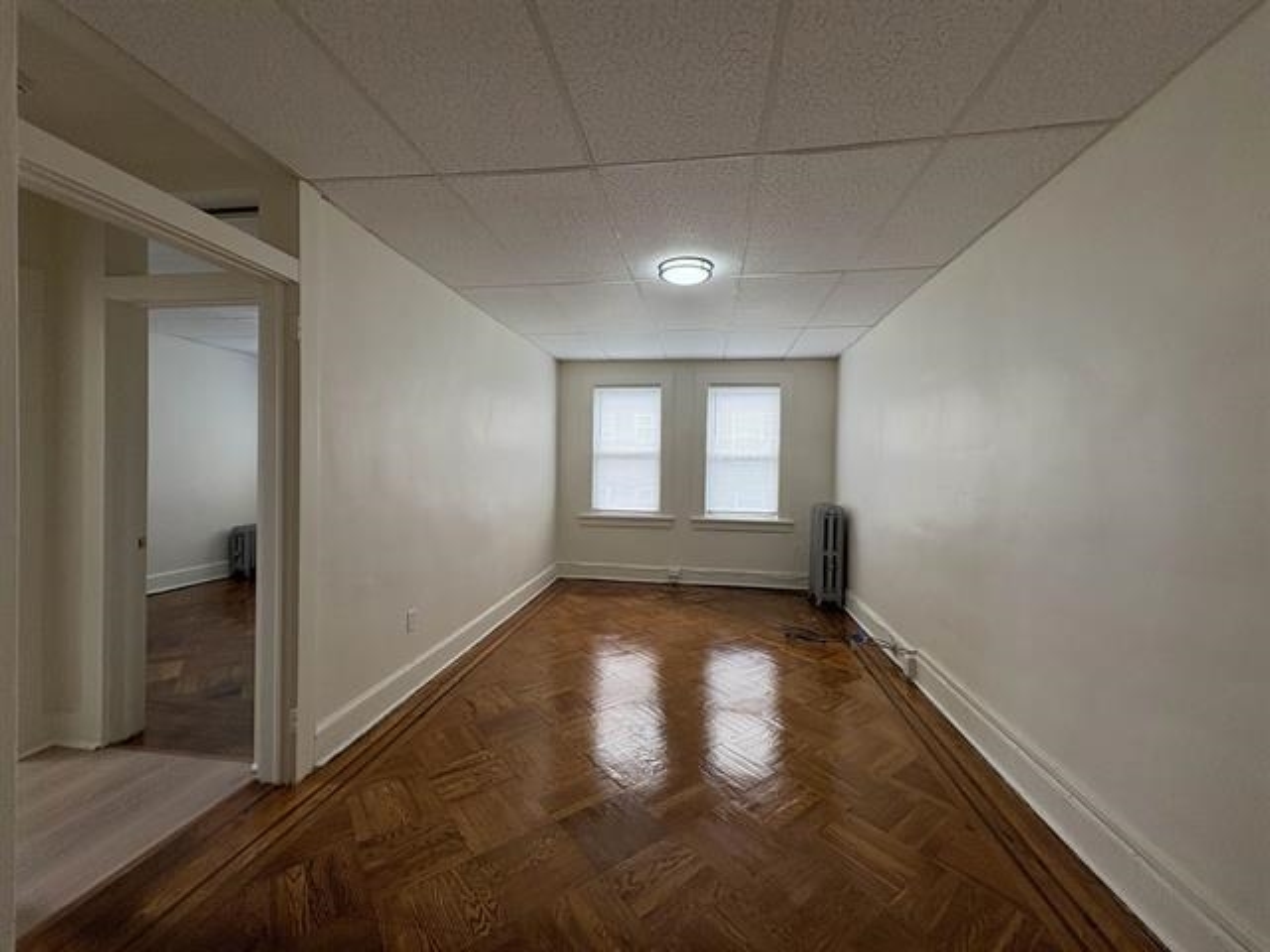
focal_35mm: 14
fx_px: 514
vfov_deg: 85.7
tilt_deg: -0.9
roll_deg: -0.4
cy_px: 476
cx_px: 635
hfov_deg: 102.1
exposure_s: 1/120
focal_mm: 2.22
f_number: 2.2
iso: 80
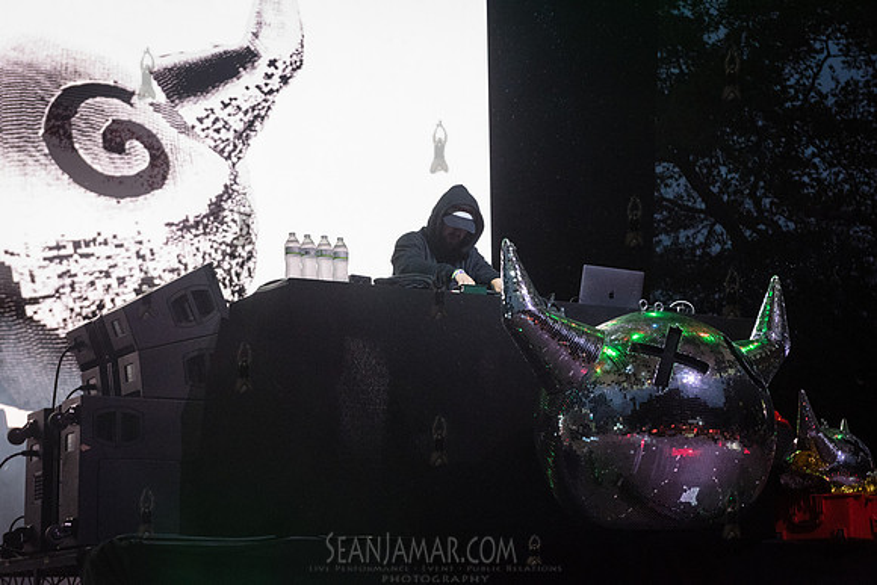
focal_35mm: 70
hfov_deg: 28.8
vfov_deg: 19.5
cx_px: 438
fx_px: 1706
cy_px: 292
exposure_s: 1/1250
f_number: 4.5
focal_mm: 70
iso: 5000
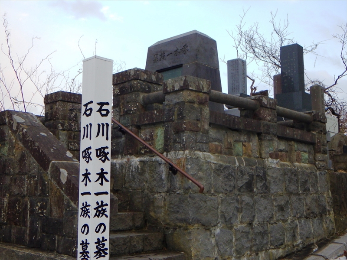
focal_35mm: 41
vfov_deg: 35.1
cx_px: 174
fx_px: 411
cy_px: 130
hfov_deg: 45.8
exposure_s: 1/80
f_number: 4.4
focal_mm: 9.1
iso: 125
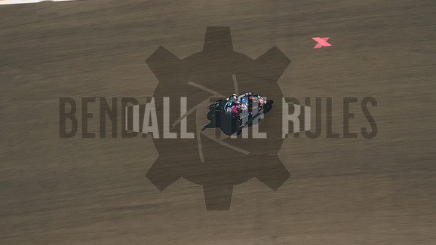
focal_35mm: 234
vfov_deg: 5.2
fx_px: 2705
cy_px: 119
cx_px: 218
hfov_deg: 9.2
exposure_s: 1/125
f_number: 18
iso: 320
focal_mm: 119.5
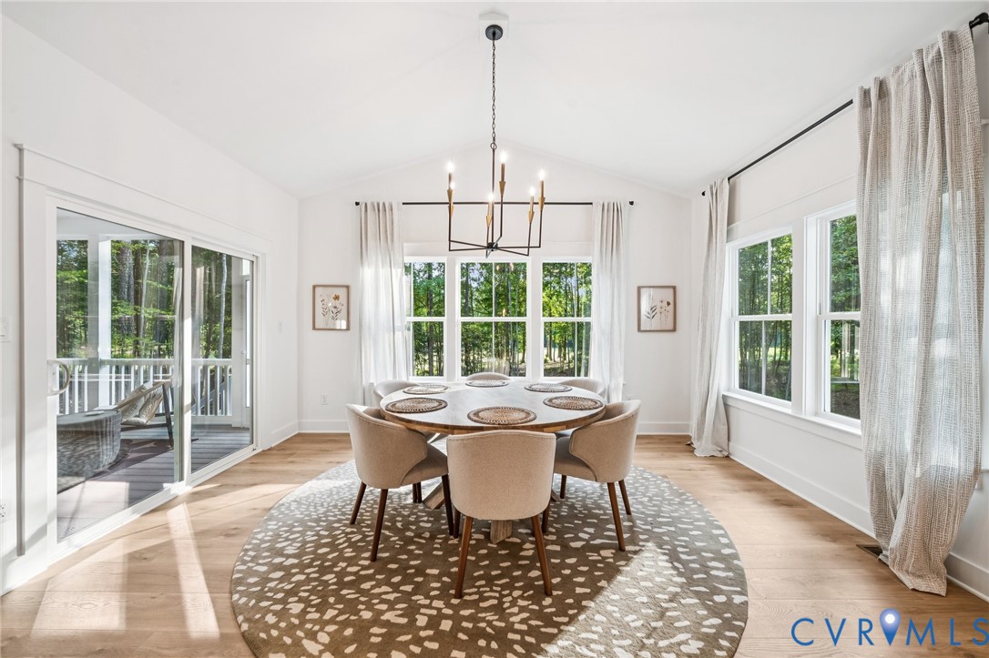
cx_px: 494
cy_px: 329
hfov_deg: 108.4
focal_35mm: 13
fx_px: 357
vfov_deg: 85.4
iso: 200
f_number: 8
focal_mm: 13
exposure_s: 1/15
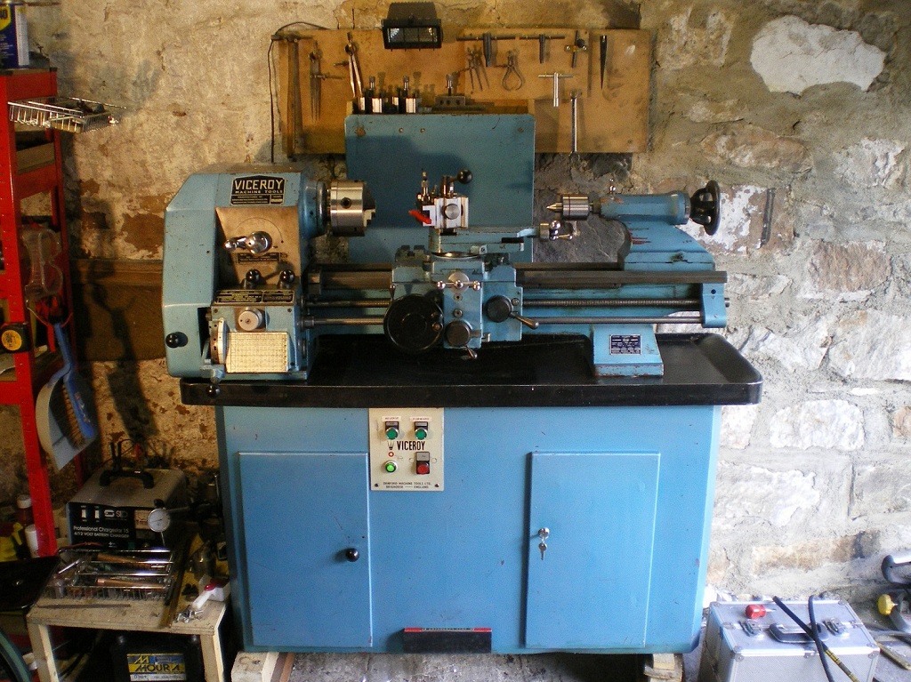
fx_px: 947
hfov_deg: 51.4
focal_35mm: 36
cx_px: 456
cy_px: 341
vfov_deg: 39.6
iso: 320
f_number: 3.1
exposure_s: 1/50
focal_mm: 6.3
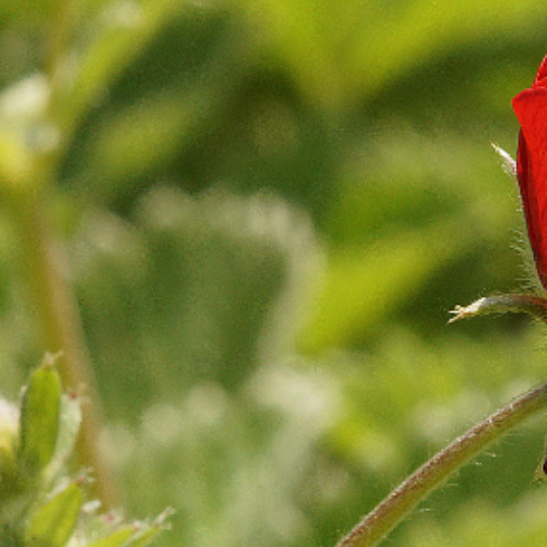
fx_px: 9600
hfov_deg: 3.3
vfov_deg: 3.3
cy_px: 541
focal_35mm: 537
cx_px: 564
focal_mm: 100
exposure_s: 1/160
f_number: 14
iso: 400
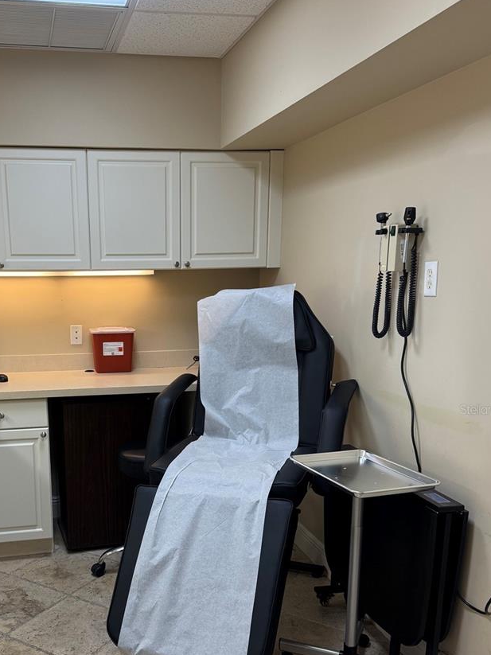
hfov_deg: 40.1
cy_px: 409
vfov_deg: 52.1
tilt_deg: -11.5
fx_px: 662
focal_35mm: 35
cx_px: 158
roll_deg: +1.0
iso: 160
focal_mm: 6.76
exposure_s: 1/120
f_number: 1.78
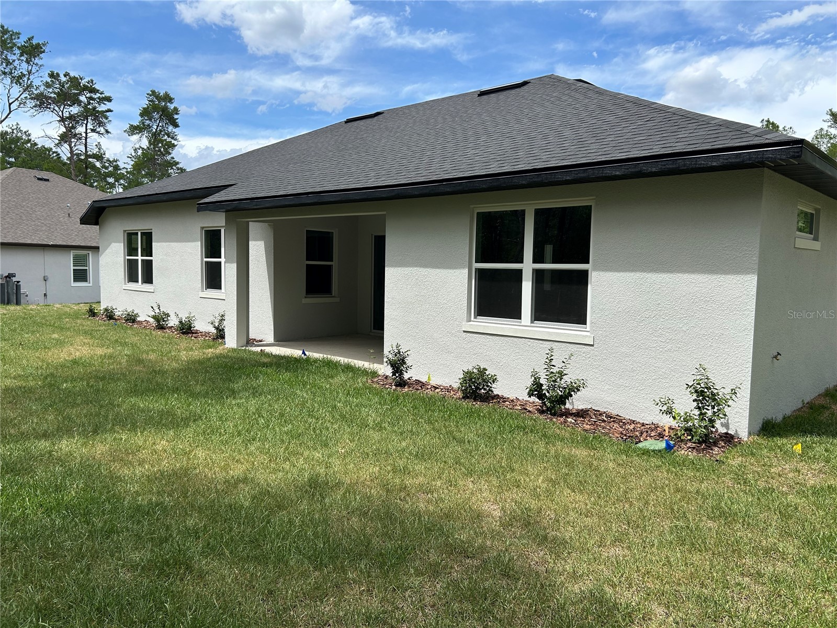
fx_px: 629
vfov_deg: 53.1
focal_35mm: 26
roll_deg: -0.4
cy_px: 314
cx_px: 418
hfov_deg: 67.3
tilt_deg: -3.5
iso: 50
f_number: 1.5
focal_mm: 5.7
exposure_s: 1/2695
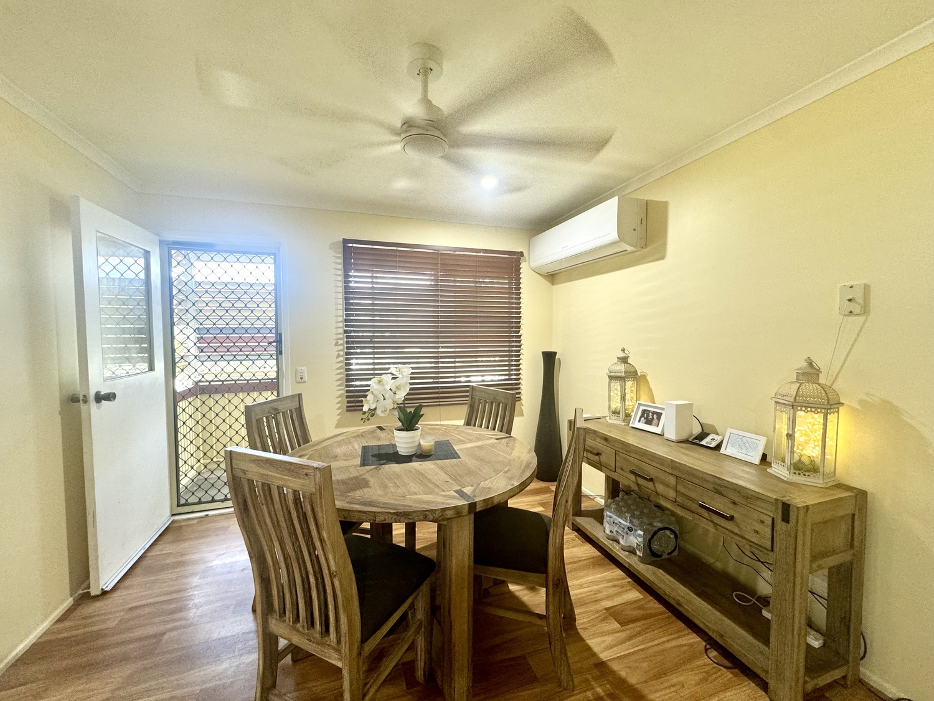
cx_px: 467
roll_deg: +0.8
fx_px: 378
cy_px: 350
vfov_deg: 85.7
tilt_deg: -2.3
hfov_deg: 102.1
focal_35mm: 14
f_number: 2.2
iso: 160
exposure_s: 1/50
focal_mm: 2.22
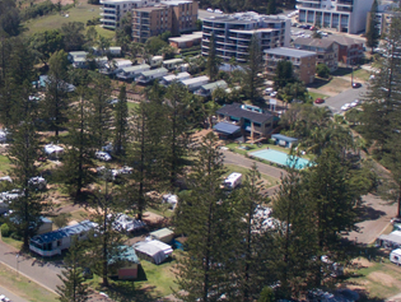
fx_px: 881
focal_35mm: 76
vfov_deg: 19.4
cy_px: 96
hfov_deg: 25.2
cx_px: 81
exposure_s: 1/440
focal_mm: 3.61
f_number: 2.8
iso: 100
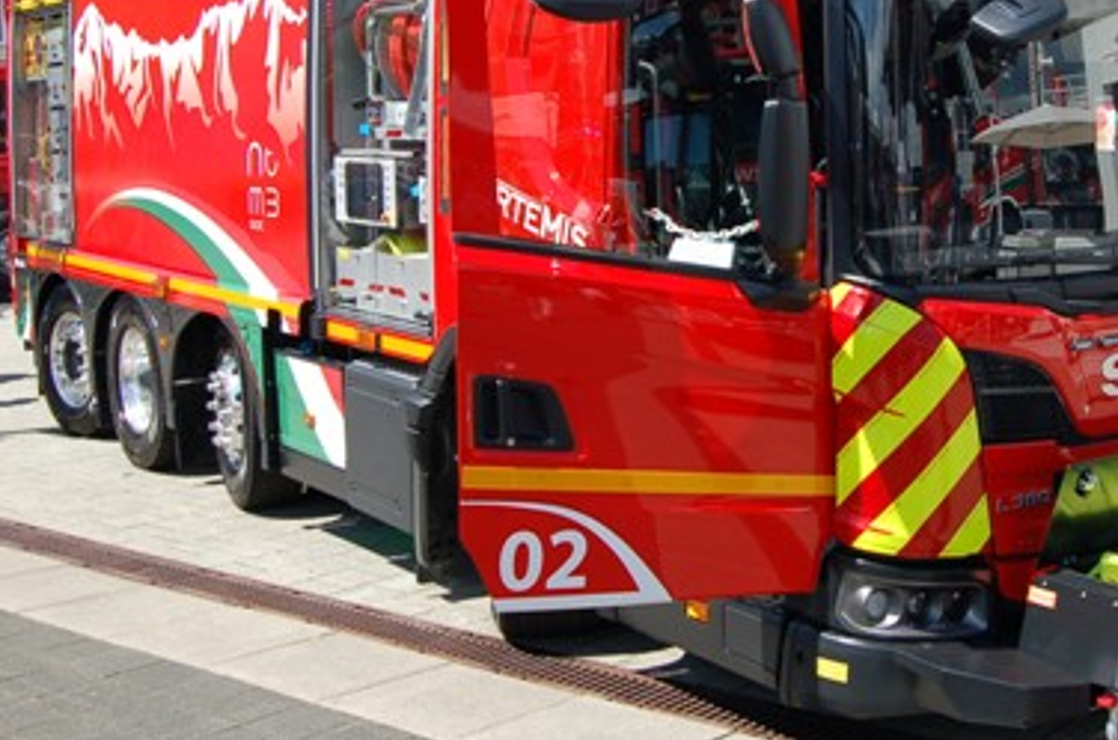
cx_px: 737
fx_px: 1580
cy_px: 196
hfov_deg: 38.6
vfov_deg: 26.1
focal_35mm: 51
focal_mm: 20
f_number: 9
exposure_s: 1/320
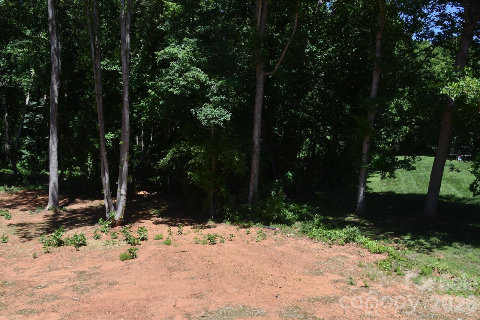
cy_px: 160
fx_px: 320
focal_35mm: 24
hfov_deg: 73.7
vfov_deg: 53.2
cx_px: 240
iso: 640
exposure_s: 1/500
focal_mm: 24
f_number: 11
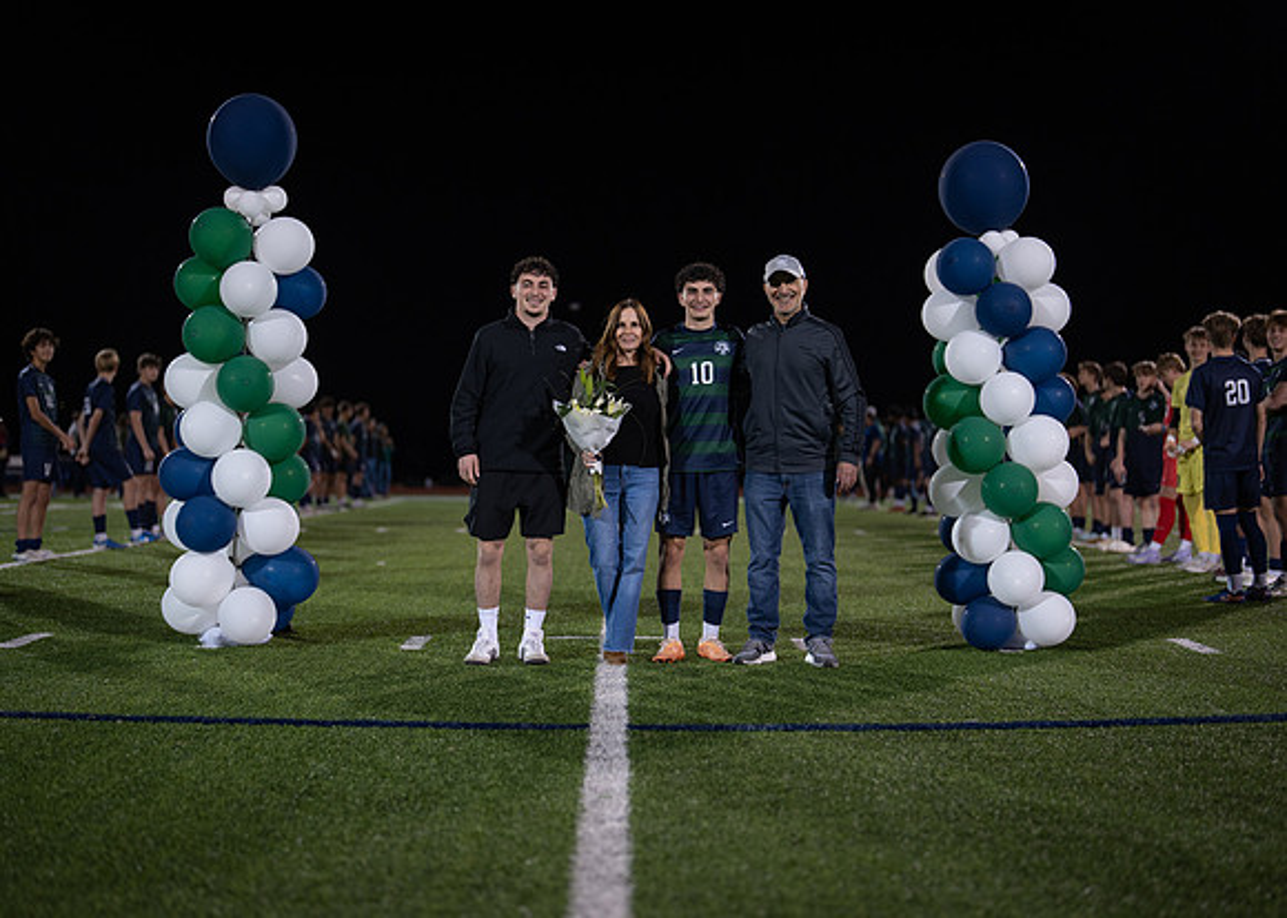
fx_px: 1915
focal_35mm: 52
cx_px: 644
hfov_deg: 37.2
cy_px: 459
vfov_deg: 27.0
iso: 250
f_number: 1.2
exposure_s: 1/500
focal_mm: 50
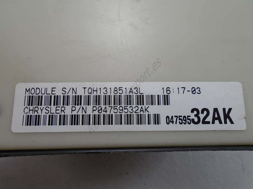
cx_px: 126
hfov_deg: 67.3
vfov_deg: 53.0
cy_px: 94
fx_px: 190
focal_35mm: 26
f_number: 3.2
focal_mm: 4.6
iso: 100
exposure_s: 1/100
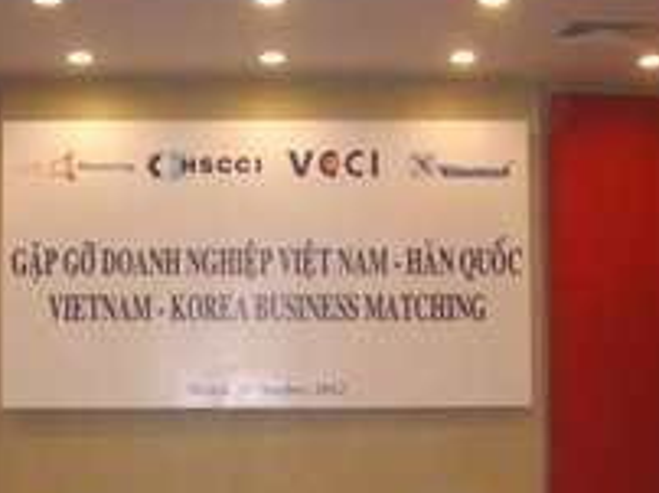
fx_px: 1521
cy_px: 395
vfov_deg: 18.2
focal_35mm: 80
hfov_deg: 24.4
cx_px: 290
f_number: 2.7
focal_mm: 7.5
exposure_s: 1/30
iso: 183
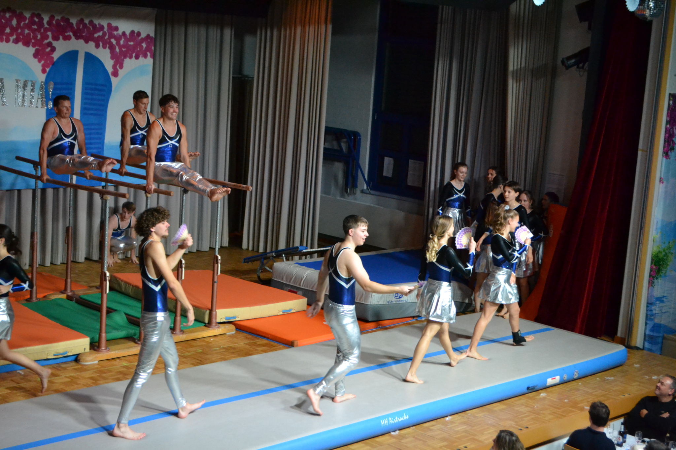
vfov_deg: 22.6
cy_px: 225
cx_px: 338
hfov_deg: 33.4
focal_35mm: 60
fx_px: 1126
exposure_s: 1/200
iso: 3200
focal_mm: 40
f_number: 5.3
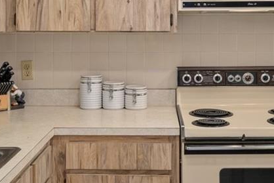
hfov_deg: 30.9
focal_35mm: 65
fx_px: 495
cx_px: 148
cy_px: 33
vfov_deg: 20.7
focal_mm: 17
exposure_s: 1/4
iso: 320
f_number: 8
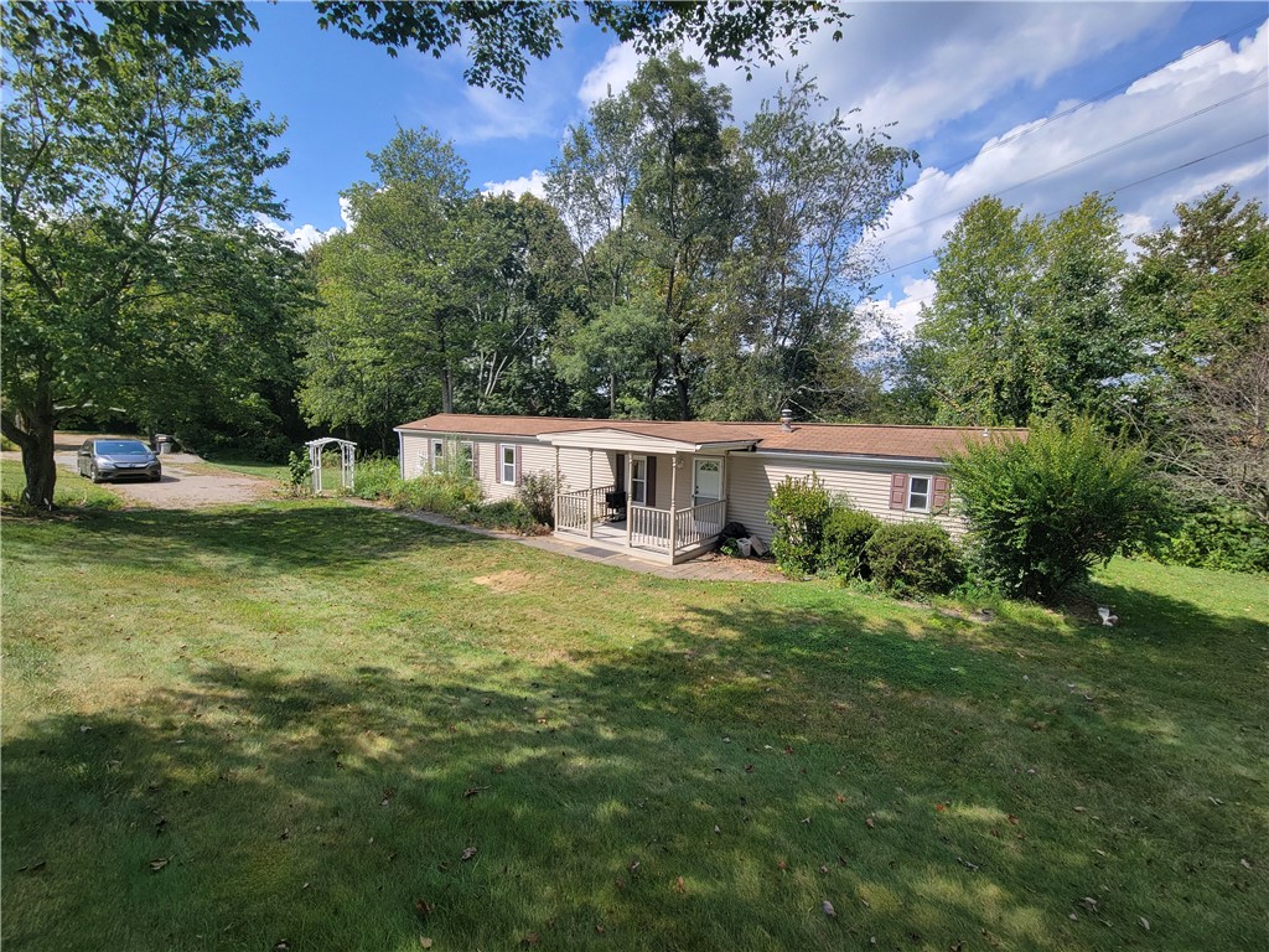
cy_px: 476
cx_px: 634
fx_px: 477
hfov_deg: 106.2
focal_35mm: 13
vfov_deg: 89.9
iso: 50
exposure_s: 1/1120
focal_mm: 2.2
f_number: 2.2
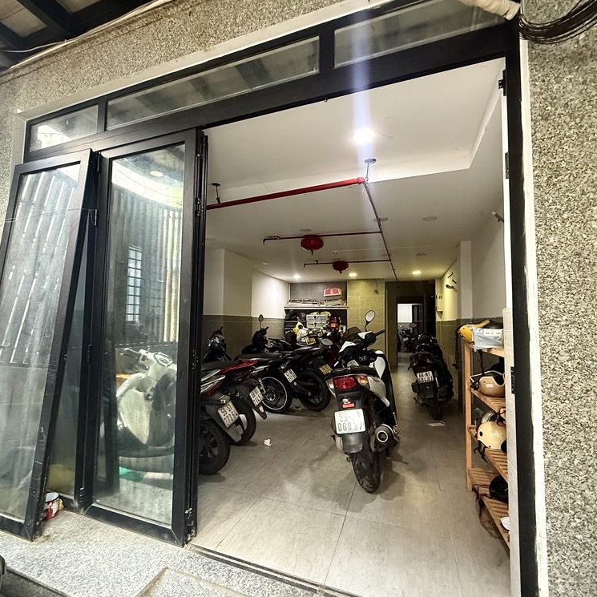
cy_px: 302
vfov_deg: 84.0
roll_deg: -1.6
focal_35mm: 17
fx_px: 332
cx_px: 285
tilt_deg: +4.9
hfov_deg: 83.9
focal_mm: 2.22
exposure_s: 1/60
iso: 800
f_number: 2.2
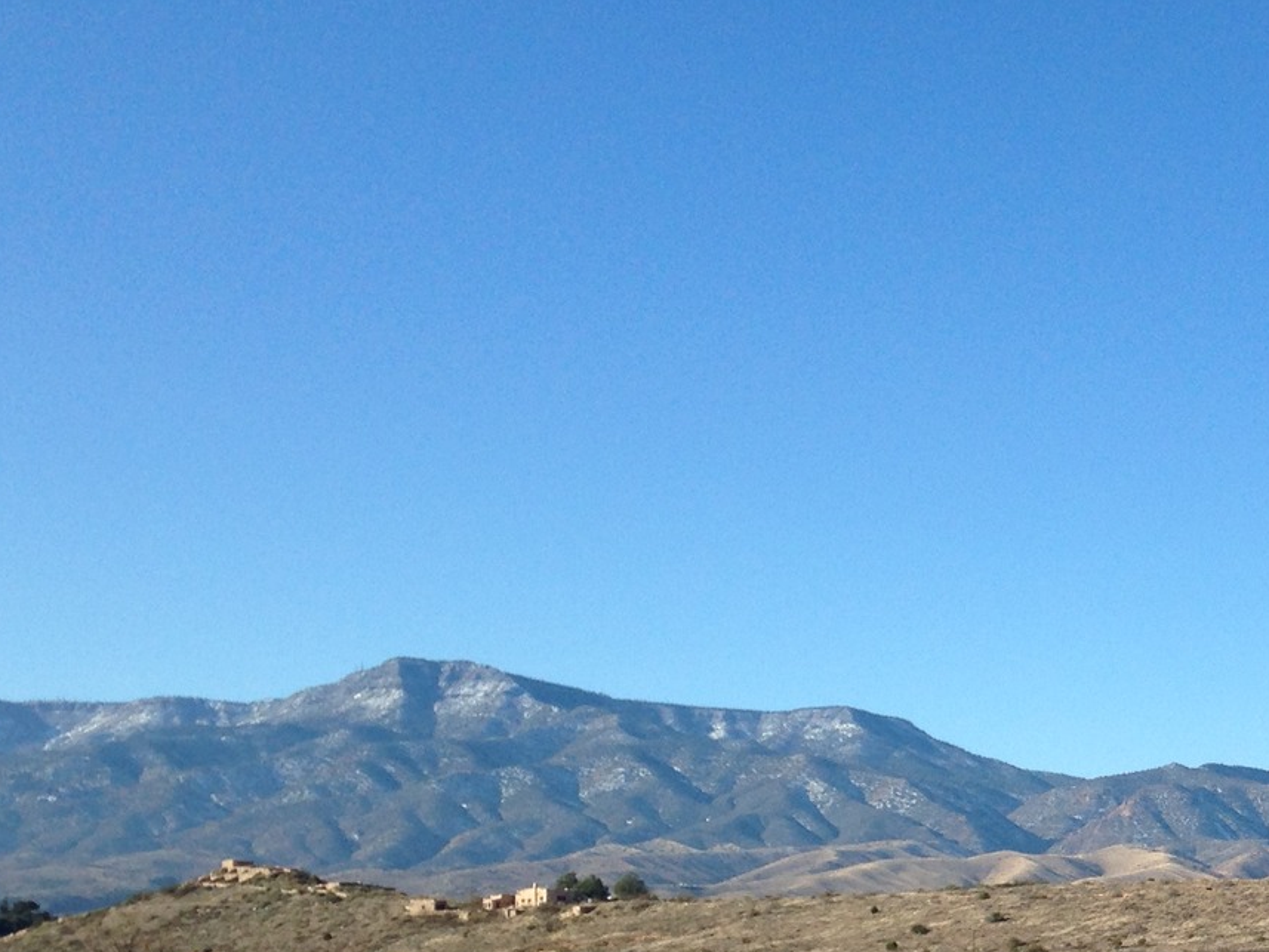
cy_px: 777
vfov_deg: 18.9
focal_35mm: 77
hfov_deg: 23.8
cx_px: 1370
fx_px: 2823
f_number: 2.4
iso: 50
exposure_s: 1/1466
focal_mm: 4.12
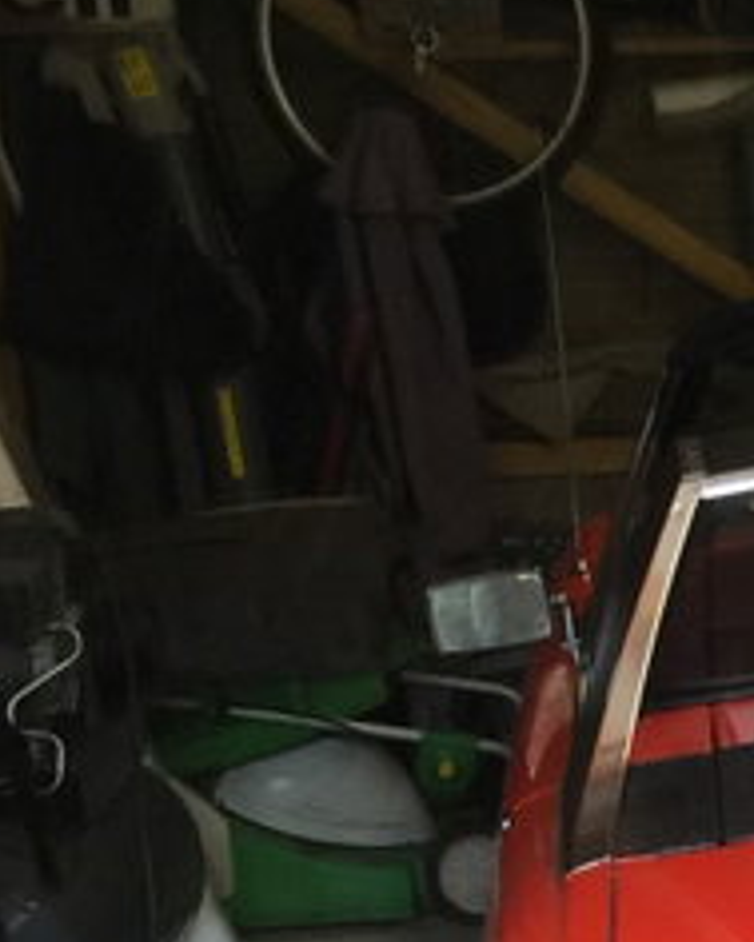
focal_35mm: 123
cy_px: 1054
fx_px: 3429
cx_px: 1205
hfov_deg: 11.9
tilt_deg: -15.5
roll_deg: +2.7
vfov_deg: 15.2
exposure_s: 1/30
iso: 40
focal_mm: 4.15
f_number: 2.2
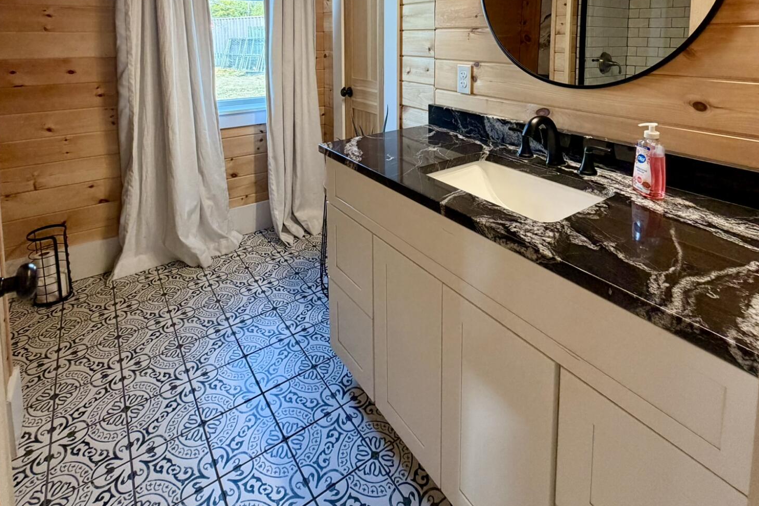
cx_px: 370
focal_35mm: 20
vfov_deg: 55.5
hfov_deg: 84.0
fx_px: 422
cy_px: 72
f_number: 2.2
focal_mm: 2.22
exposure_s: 1/60
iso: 200
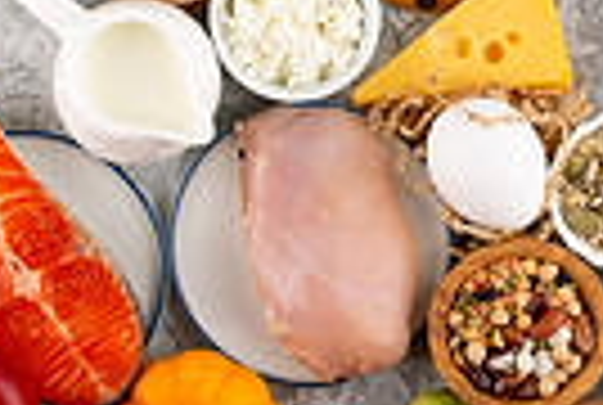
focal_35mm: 160
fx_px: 2686
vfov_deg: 8.6
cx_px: 288
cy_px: 272
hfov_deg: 12.8
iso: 100
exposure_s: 1/100
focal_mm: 50
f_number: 9
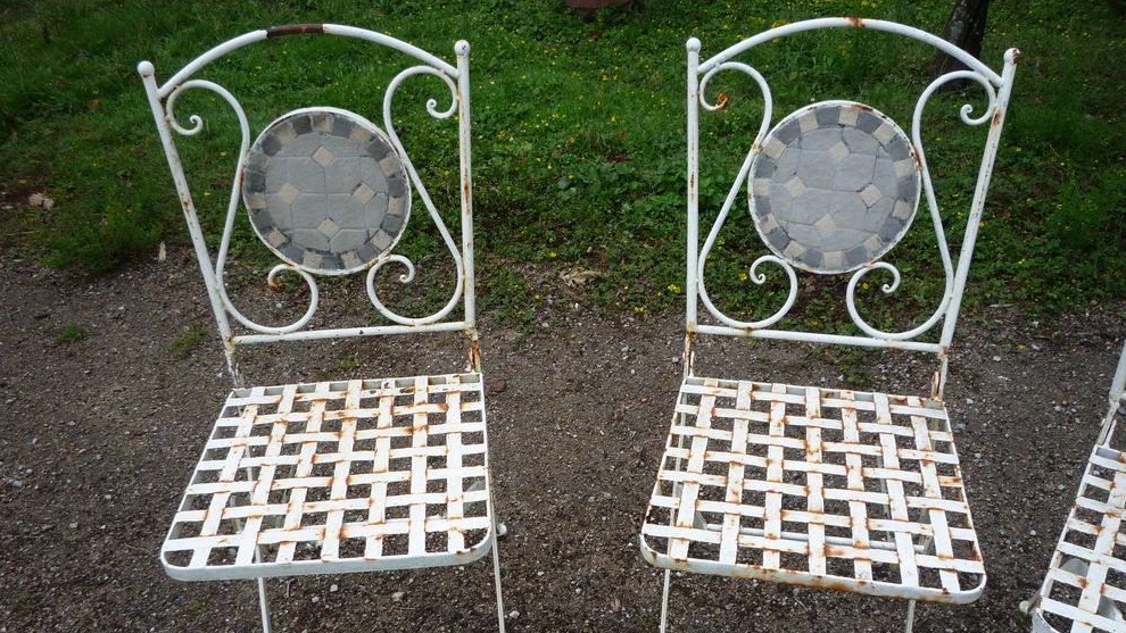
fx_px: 985
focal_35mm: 33
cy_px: 420
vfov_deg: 35.3
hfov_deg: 59.5
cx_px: 566
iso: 100
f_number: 4
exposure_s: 1/400
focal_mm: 5.2
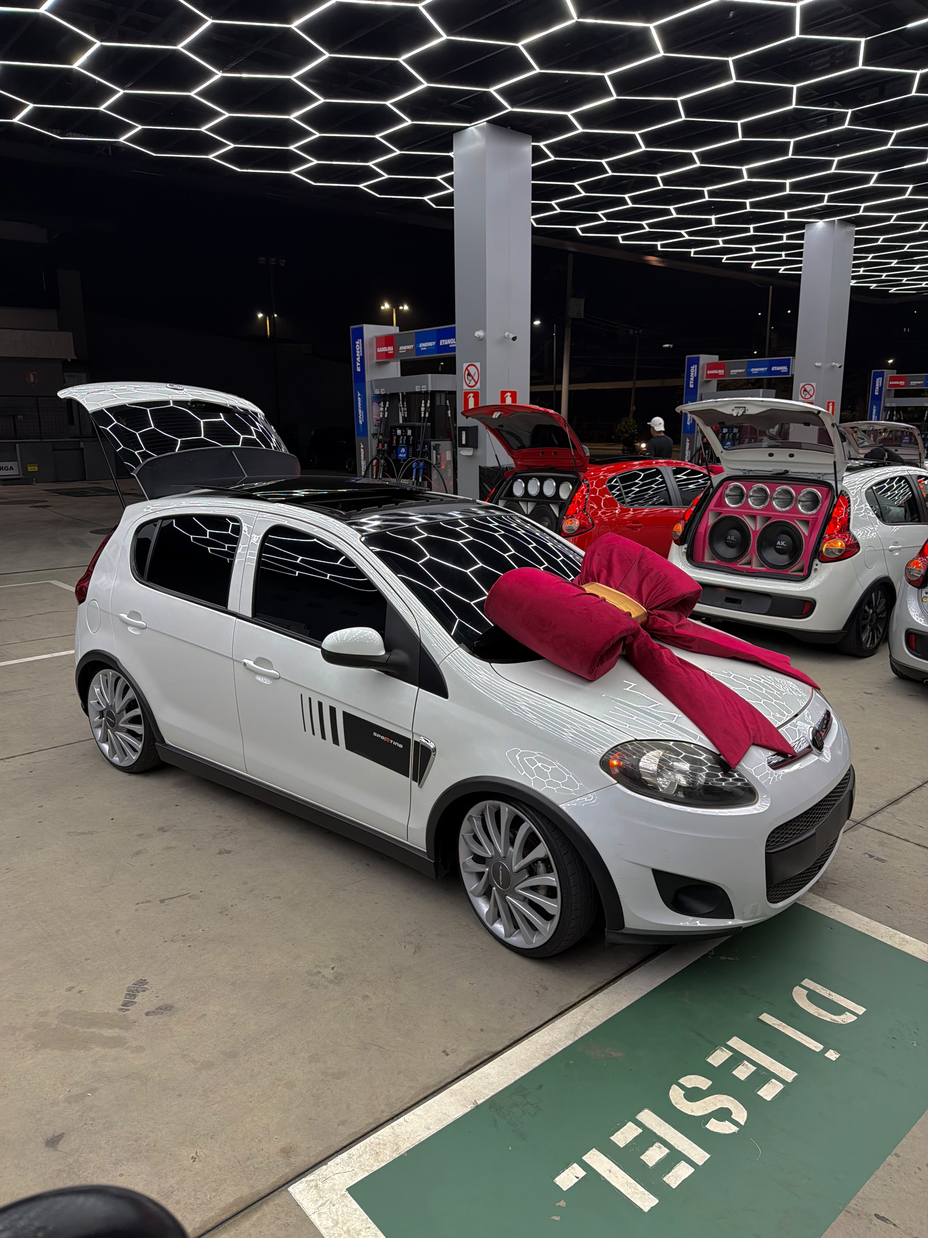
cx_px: 464
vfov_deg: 71.6
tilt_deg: -14.6
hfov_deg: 56.8
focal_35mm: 24
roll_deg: +0.7
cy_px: 619
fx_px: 858
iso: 200
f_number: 1.78
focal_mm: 6.76
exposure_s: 1/119
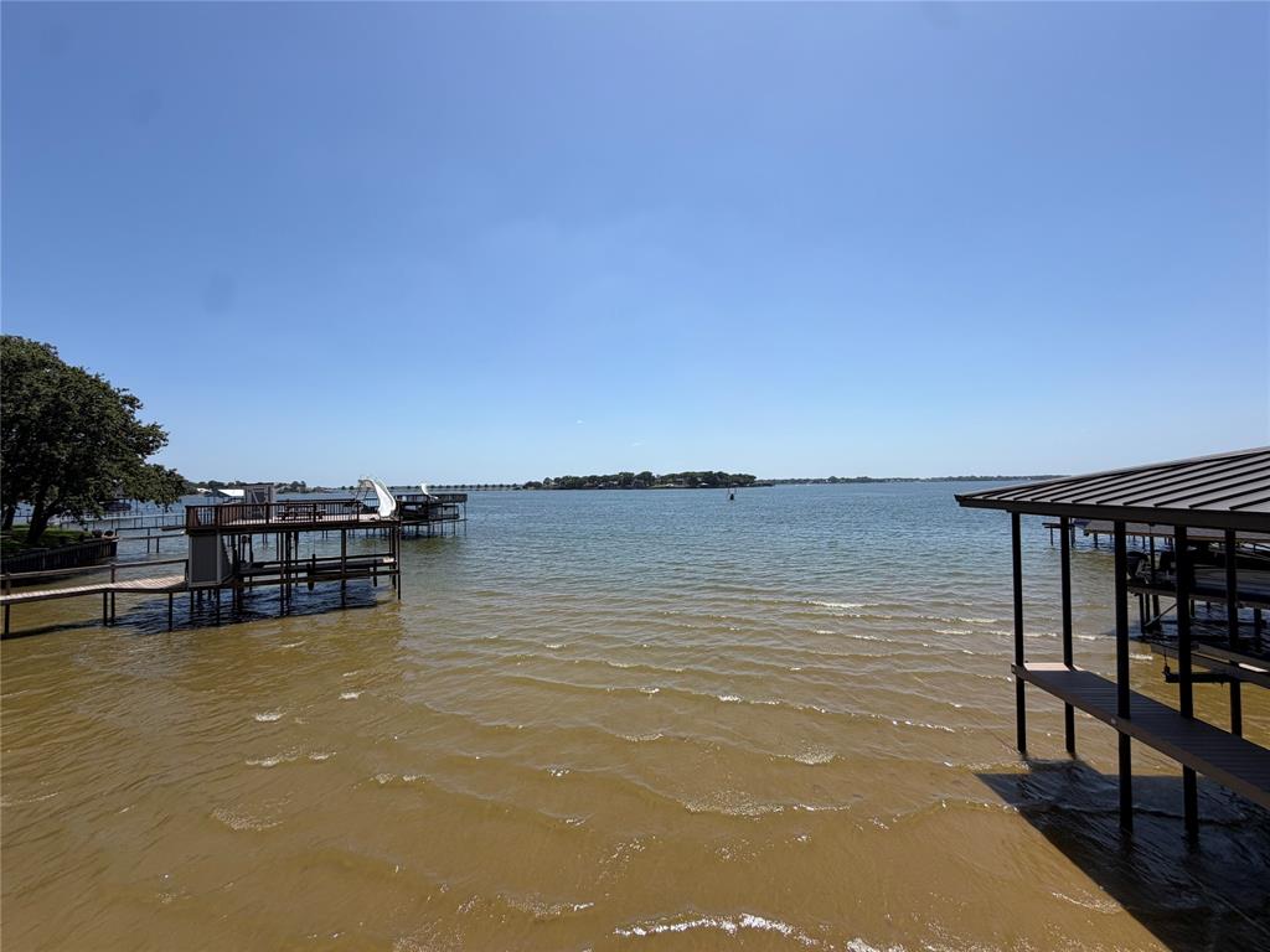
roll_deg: +1.0
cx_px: 635
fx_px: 514
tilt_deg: +0.6
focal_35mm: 14
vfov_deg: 85.7
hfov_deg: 102.1
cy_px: 476
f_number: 2.2
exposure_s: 1/1211
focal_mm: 2.22
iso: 20
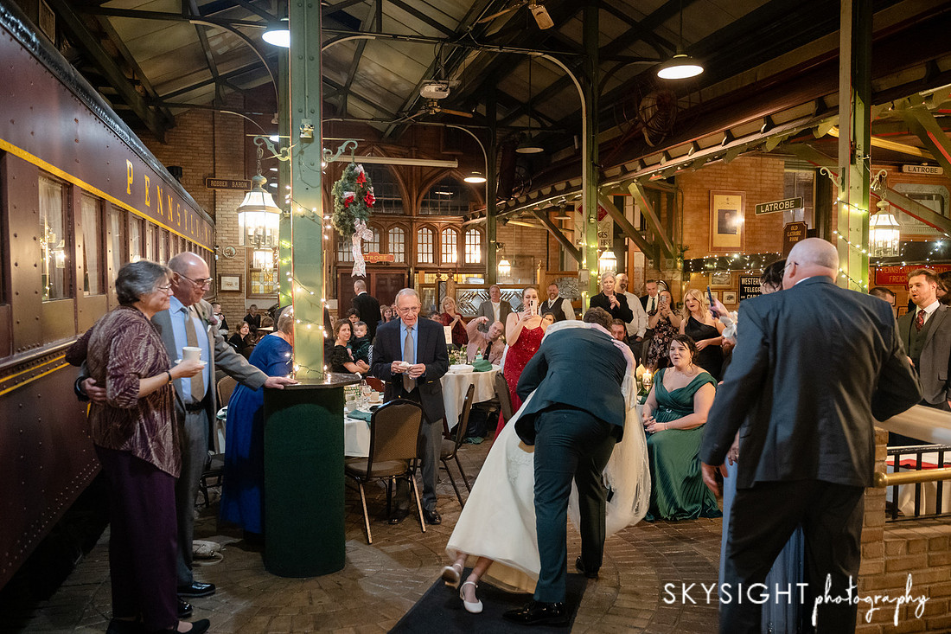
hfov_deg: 65.0
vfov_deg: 46.0
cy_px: 317
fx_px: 747
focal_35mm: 28
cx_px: 476
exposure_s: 1/80
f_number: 2.8
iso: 5000
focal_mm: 28
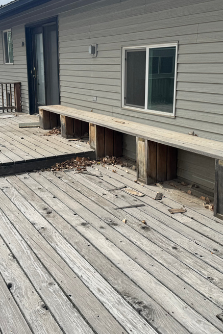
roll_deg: +0.1
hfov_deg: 34.2
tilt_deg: -11.9
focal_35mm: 39
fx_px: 362
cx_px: 98
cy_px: 141
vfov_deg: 49.4
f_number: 1.78
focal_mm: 6.76
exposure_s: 1/4608
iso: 80
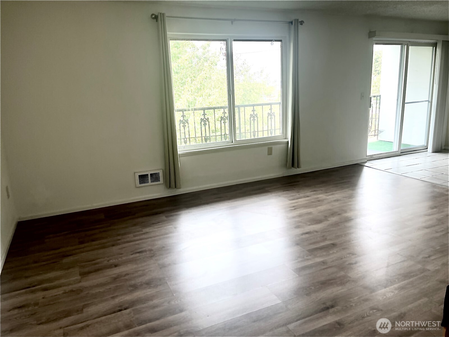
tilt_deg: -12.7
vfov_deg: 53.1
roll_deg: +2.9
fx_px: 337
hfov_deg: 67.3
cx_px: 224
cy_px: 168
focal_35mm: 26
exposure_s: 1/121
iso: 64
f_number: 1.6
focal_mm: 5.1
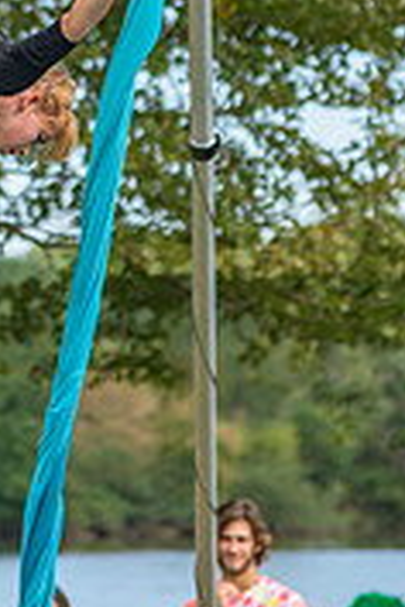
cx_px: -10
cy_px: 48
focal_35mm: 305
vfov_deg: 6.7
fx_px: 5146
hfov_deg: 4.5
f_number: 4
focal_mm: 120
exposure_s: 1/500
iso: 250
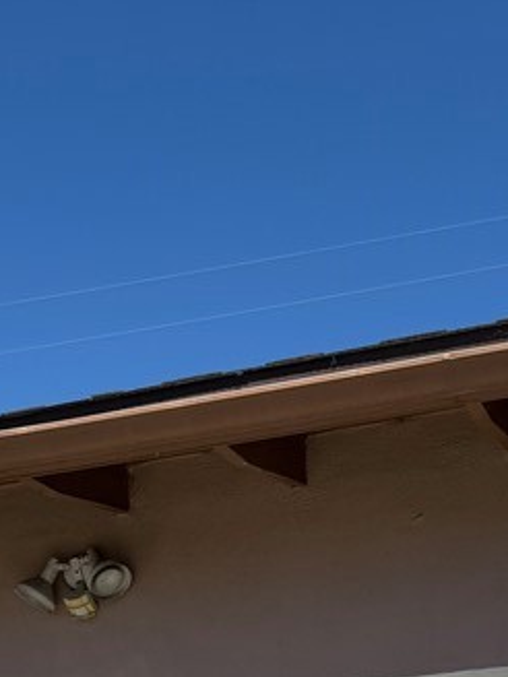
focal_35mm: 75
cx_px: 227
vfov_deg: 22.4
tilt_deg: -0.2
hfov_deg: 19.6
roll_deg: +2.8
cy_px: 947
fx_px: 1468
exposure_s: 1/7353
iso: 80
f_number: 1.78
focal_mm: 6.76
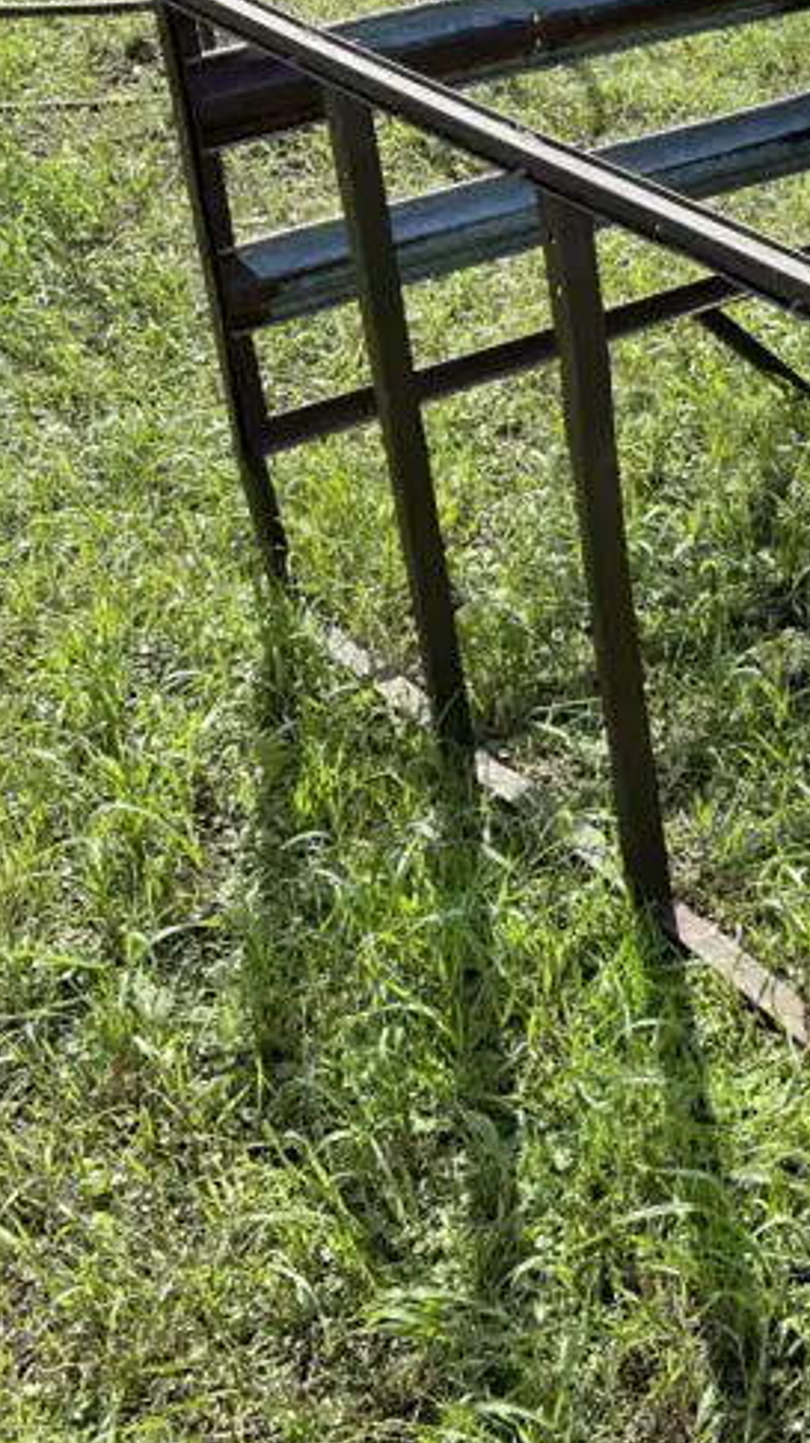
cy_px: 410
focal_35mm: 56
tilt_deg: -27.1
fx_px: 2140
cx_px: 1211
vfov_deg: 36.6
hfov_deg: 18.9
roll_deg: -3.0
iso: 50
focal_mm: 5.7
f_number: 1.5
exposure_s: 1/1344
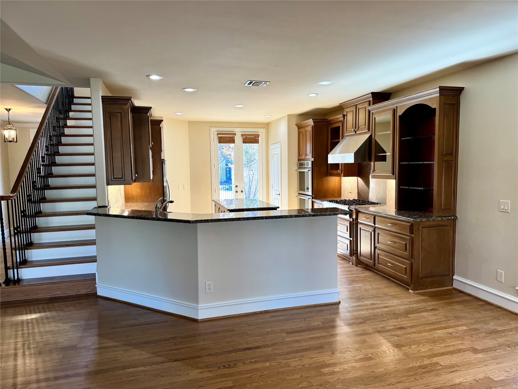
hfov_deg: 71.6
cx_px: 259
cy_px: 194
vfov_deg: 56.8
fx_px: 359
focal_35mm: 24
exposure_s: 1/120
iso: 80
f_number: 1.78
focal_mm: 6.76
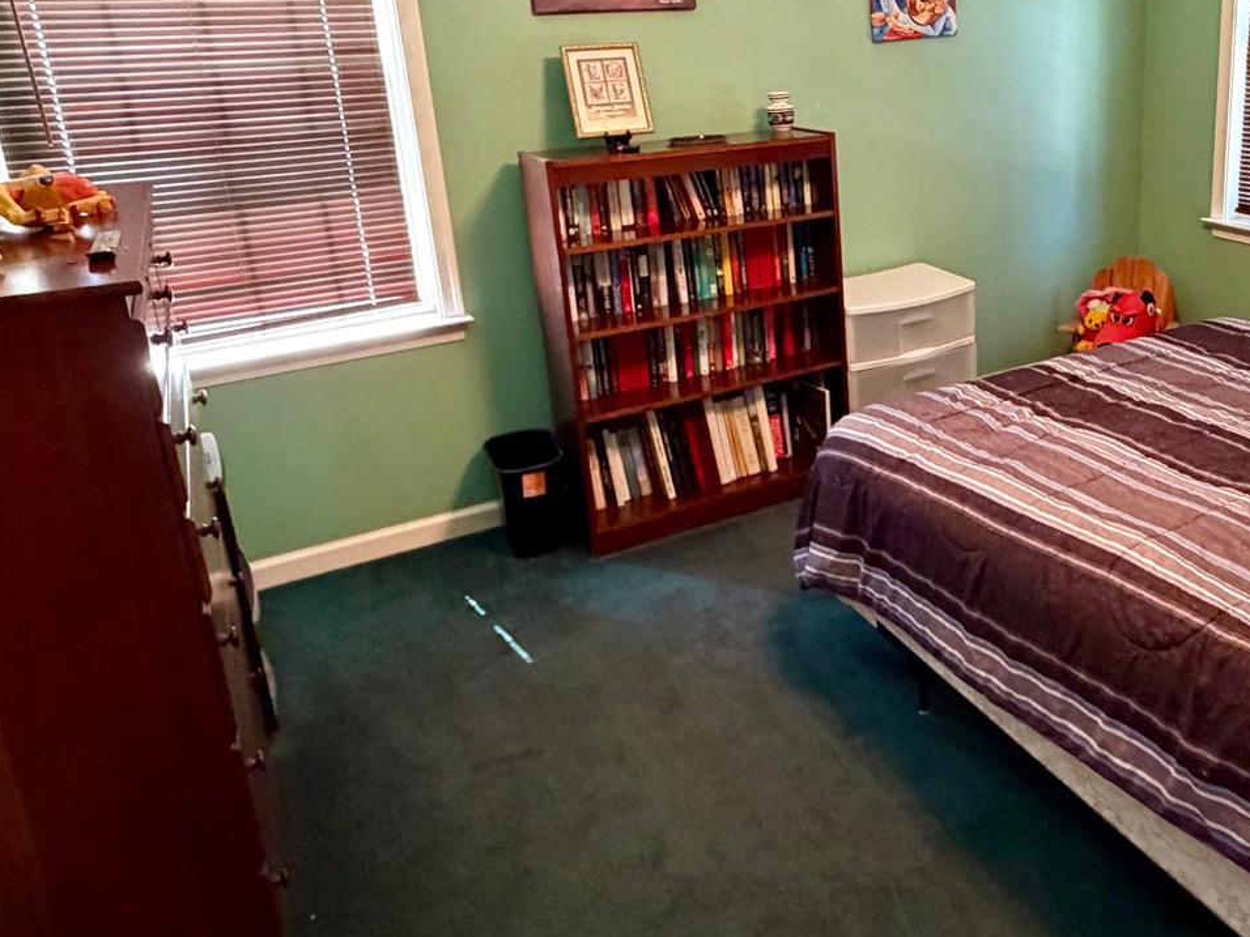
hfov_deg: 57.4
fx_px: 1083
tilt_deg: -15.2
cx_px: 914
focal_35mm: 30
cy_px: 318
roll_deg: +2.9
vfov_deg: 46.1
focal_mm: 2.22
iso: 500
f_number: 2.2
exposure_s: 1/60
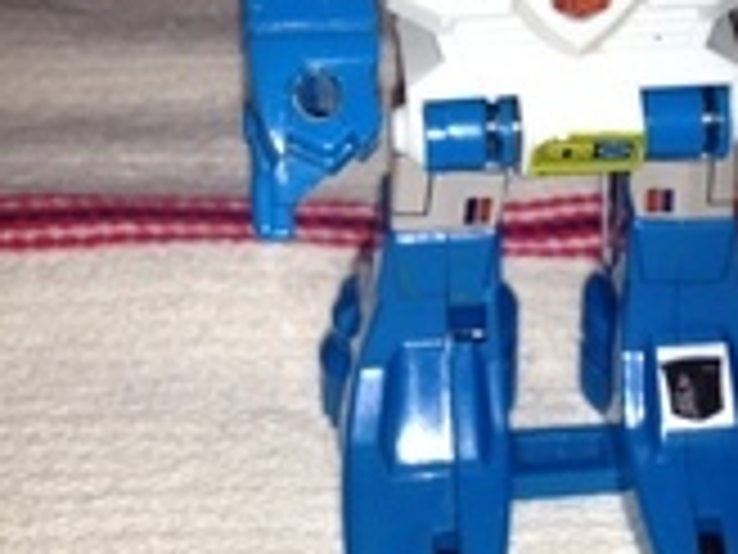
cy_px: 108
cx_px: 558
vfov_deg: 18.9
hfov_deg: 25.0
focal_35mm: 77
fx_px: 1642
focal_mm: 4.28
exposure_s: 1/107
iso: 64
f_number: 2.4
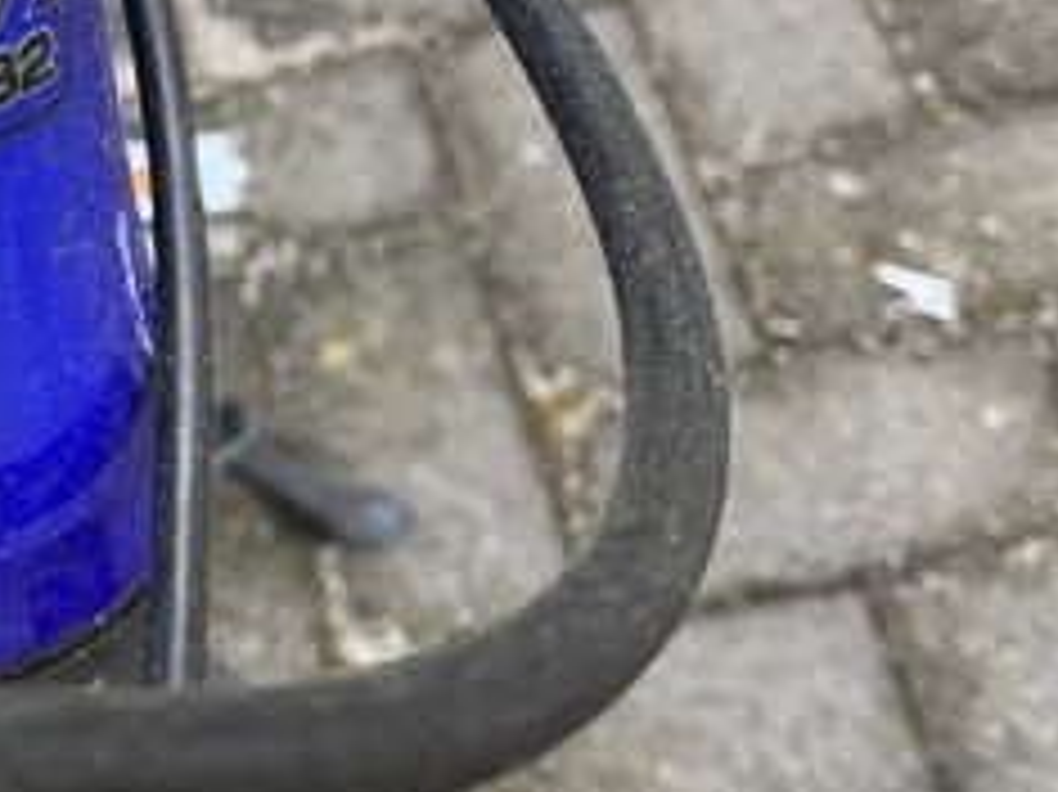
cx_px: -212
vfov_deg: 16.9
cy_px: -117
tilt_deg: -44.6
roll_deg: +20.3
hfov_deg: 21.6
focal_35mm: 84
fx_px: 2566
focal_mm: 3
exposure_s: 1/122
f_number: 1.8
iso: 40
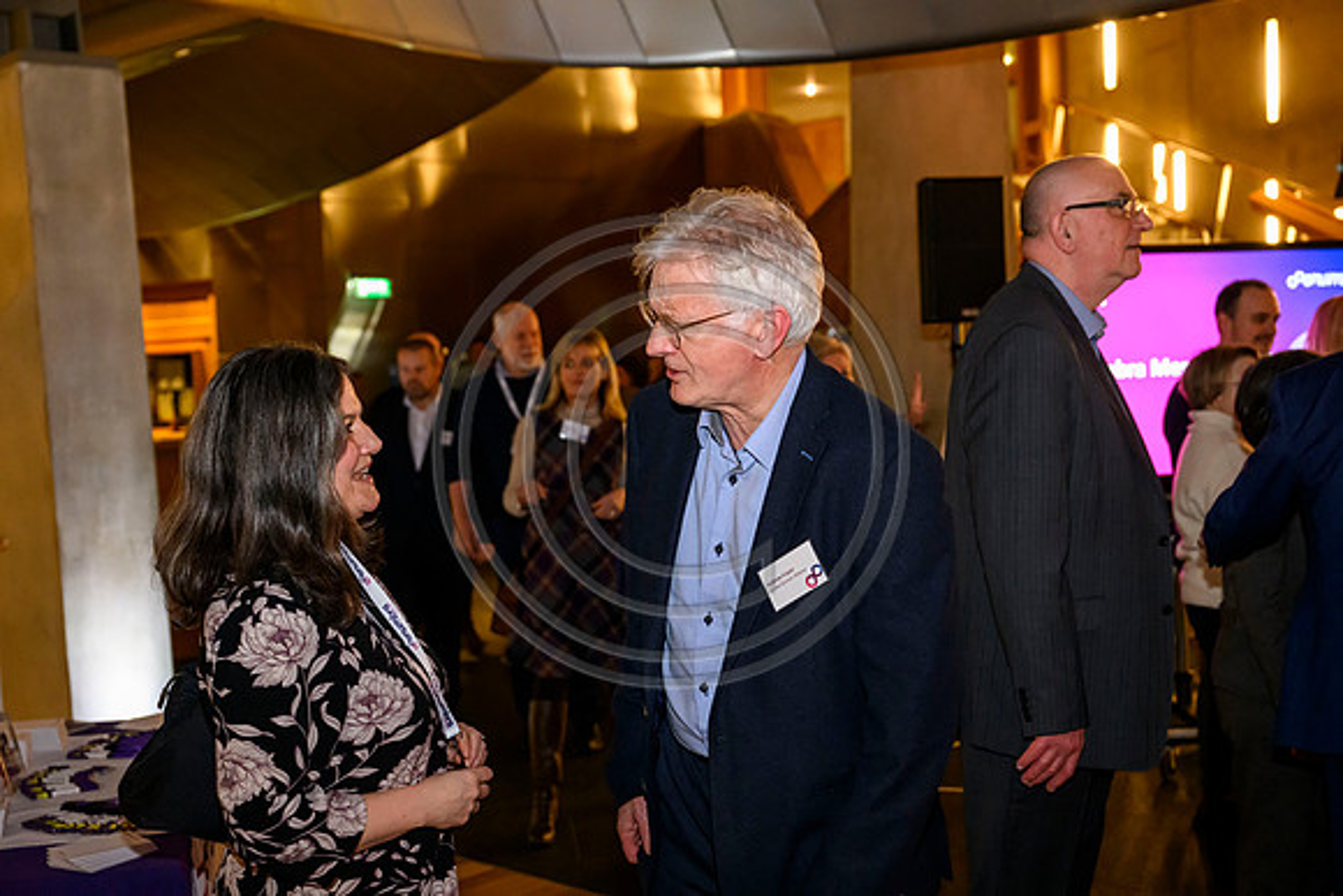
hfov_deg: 43.6
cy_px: 448
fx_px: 1679
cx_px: 672
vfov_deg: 29.9
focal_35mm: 45
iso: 6400
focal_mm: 45
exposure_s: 1/125
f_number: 4
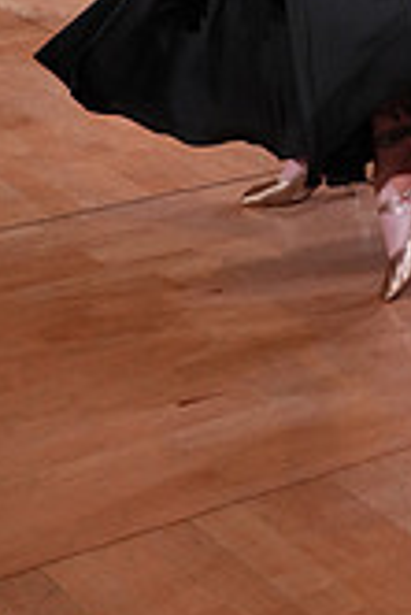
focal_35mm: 112
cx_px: 613
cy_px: -367
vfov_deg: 16.3
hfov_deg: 11.7
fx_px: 1914
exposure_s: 1/500
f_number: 4
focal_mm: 32
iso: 2500
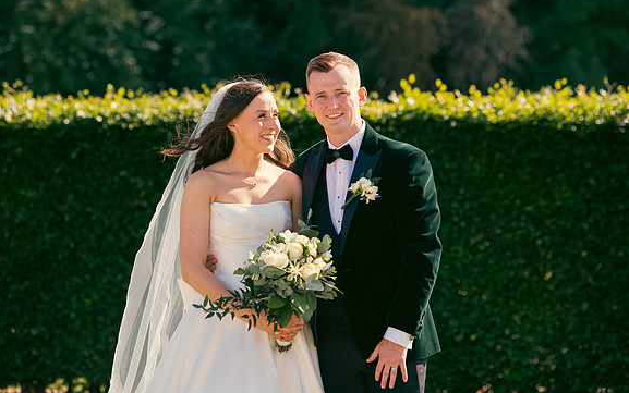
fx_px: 2109
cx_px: 314
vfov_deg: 10.7
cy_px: 195
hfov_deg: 17.0
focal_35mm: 123
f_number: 3.5
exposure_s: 1/640
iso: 200
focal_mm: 120
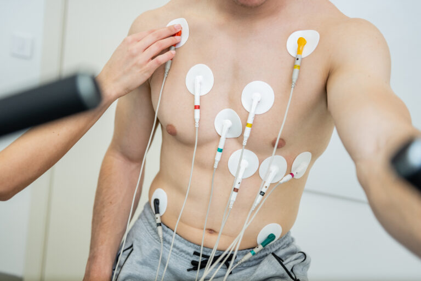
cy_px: 140
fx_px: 468
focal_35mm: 40
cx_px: 210
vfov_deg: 33.4
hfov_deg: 48.4
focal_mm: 40
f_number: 2.8
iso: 640
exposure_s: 1/250
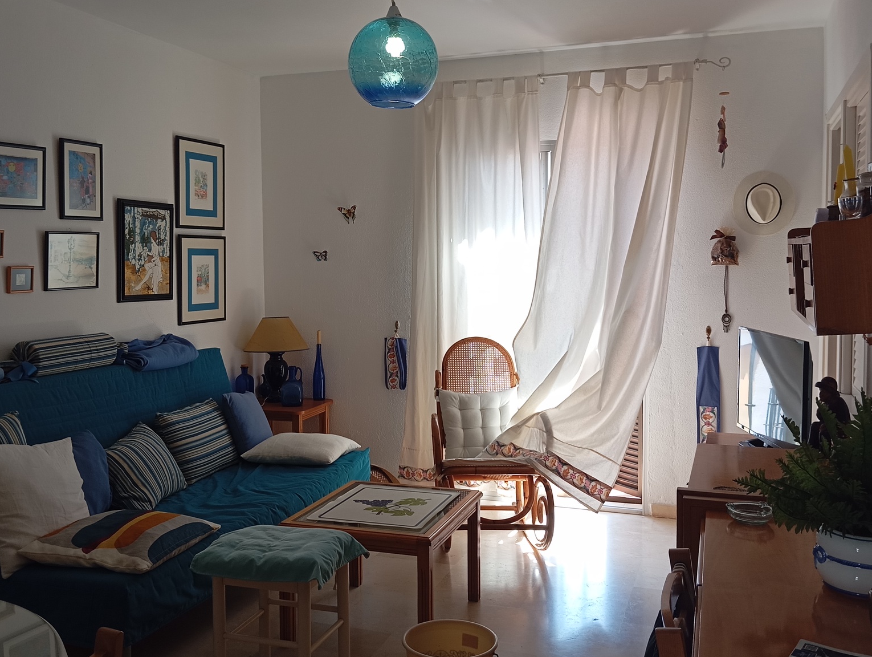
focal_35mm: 35
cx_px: 412
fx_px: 883
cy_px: 313
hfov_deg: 52.5
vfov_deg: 40.8
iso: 206
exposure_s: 1/100
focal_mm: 4.22
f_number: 1.8
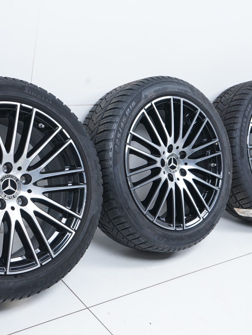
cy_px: 169
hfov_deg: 29.1
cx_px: 126
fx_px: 485
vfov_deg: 38.2
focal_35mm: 50
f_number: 7.1
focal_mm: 34
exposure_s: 1/100
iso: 250
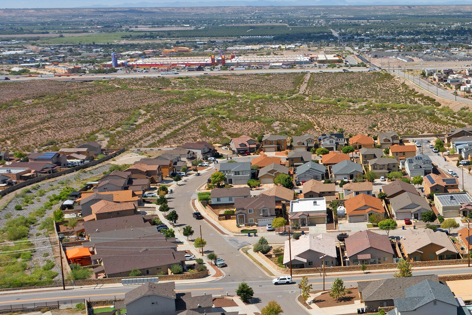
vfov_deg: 23.0
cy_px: 182
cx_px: 481
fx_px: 773
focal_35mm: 59
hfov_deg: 31.2
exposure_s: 1/640
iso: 100
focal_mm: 10.26
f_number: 6.3
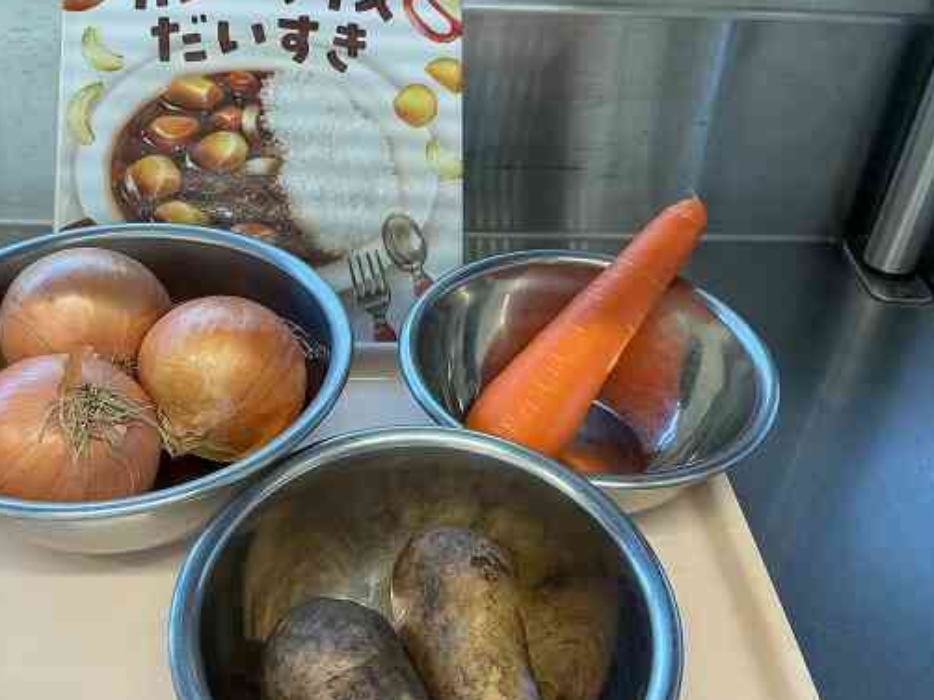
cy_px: 339
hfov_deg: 50.0
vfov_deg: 38.6
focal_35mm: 37
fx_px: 998
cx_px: 409
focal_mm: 3
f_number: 1.8
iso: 64
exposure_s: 1/60
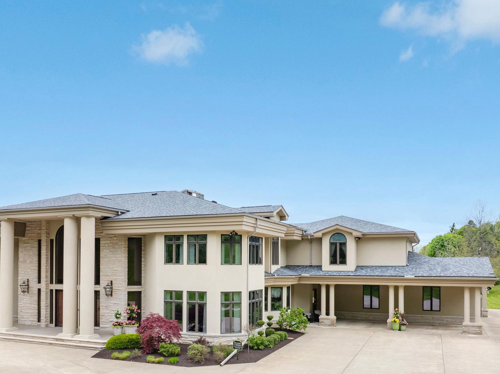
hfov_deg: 55.0
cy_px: 255
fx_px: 476
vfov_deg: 42.2
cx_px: 201
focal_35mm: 33
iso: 100
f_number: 7.1
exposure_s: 1/120
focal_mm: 12.29
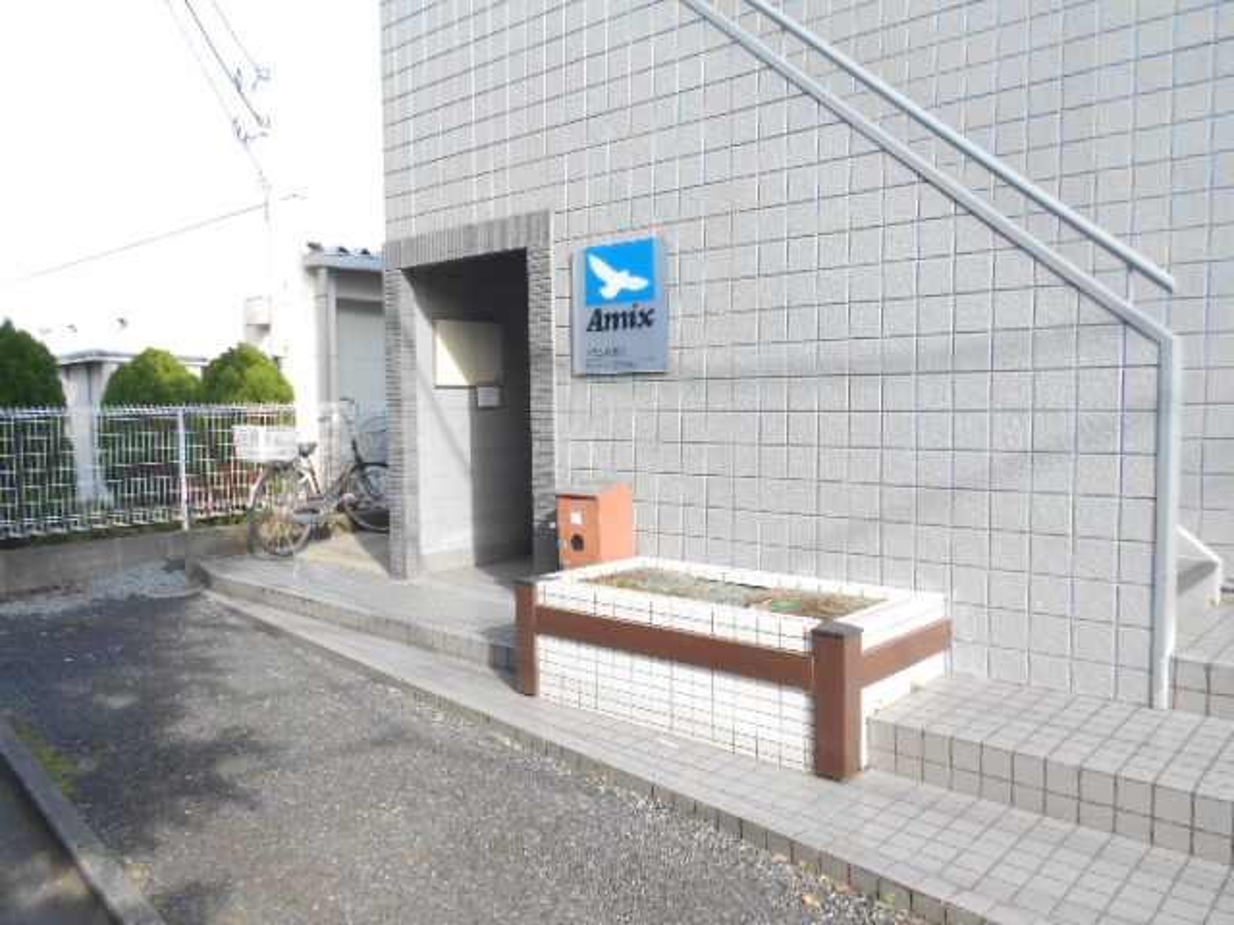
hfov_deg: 67.3
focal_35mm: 26
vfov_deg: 53.1
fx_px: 927
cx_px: 617
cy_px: 462
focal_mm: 4.6
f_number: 3.2
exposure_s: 1/250
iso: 80
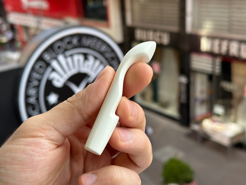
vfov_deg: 30.3
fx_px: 341
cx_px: 123
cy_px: 92
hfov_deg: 39.7
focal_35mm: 48
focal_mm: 6.86
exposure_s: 1/535
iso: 64
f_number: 1.78
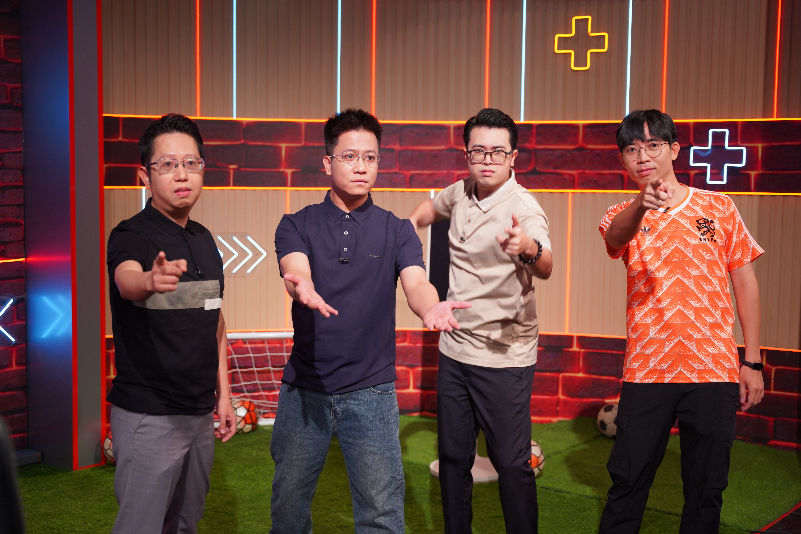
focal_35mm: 49
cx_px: 400
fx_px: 1092
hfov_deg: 40.3
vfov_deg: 27.5
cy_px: 267
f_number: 2.8
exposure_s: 1/100
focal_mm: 49.1
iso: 800
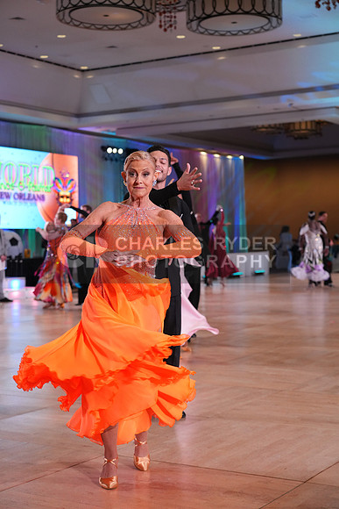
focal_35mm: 58
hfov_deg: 23.4
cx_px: 170
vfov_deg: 34.5
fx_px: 819
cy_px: 254
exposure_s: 1/500
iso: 2000
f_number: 4
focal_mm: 58
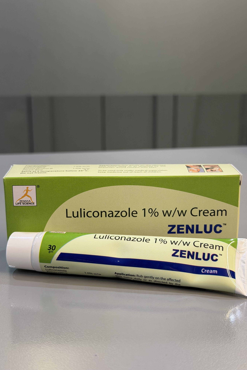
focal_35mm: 50
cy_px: 185
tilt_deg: -12.7
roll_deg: +0.0
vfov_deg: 39.6
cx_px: 133
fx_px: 515
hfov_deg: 27.0
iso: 80
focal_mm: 6.76
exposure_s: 1/50
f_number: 1.78
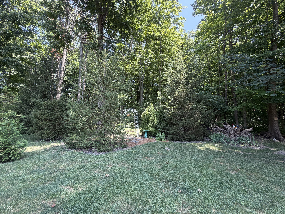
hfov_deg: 102.1
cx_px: 142
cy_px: 107
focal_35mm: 14
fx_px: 115
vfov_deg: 85.7
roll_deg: +0.1
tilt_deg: +4.8
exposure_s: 1/121
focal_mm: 2.22
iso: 50
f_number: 2.2
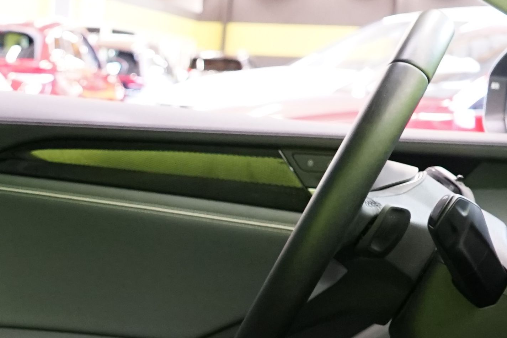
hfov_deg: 16.1
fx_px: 1718
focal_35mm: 122
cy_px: 446
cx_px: -99
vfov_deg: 11.0
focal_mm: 29
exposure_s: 1/20
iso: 2000
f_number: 5
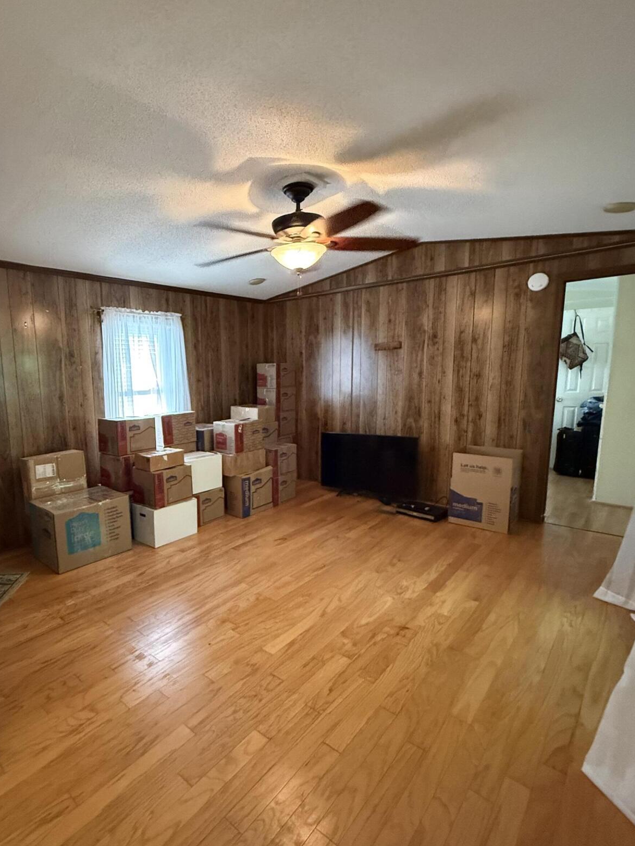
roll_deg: +1.0
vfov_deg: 87.7
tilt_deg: -7.2
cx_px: 229
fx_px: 440
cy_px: 438
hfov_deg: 70.2
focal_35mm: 18
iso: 1000
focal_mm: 2.22
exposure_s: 1/60
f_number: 2.2
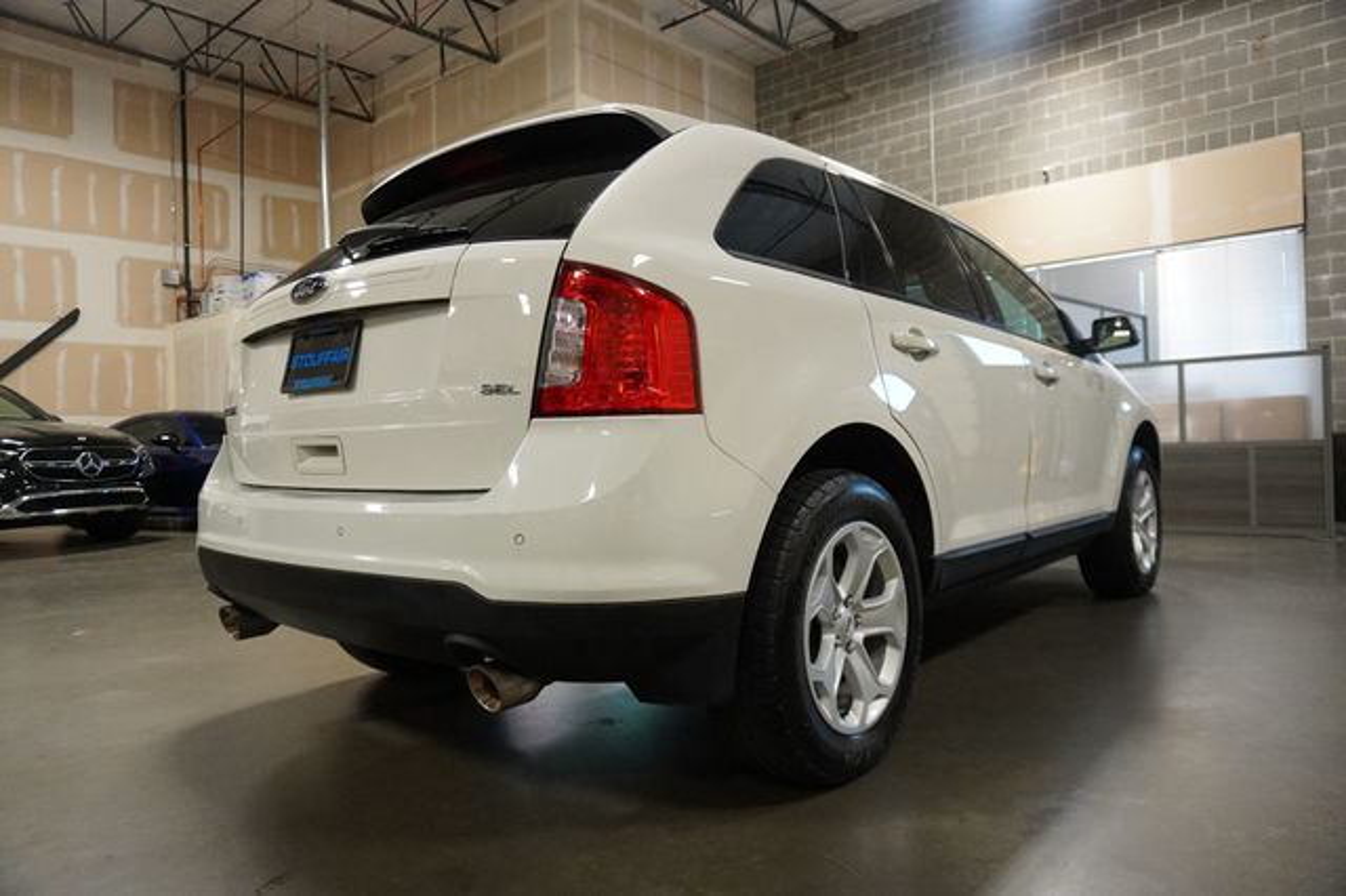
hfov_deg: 73.8
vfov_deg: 53.1
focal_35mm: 24
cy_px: 448
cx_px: 673
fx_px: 897
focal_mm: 16
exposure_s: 1/160
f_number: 3.5
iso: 2500
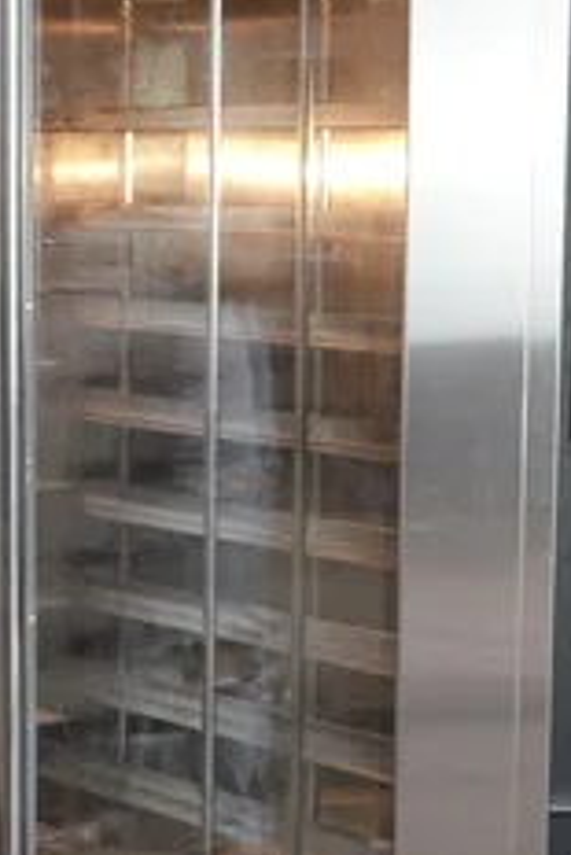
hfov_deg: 12.4
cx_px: 92
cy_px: 582
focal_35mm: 110
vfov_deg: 18.5
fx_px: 2613
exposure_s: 1/40
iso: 800
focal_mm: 12.76
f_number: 3.5
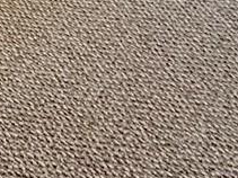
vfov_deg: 9.7
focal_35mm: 106
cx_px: -178
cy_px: -393
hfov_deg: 16.0
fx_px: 728
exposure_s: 1/60
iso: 800
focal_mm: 2.22
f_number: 2.2
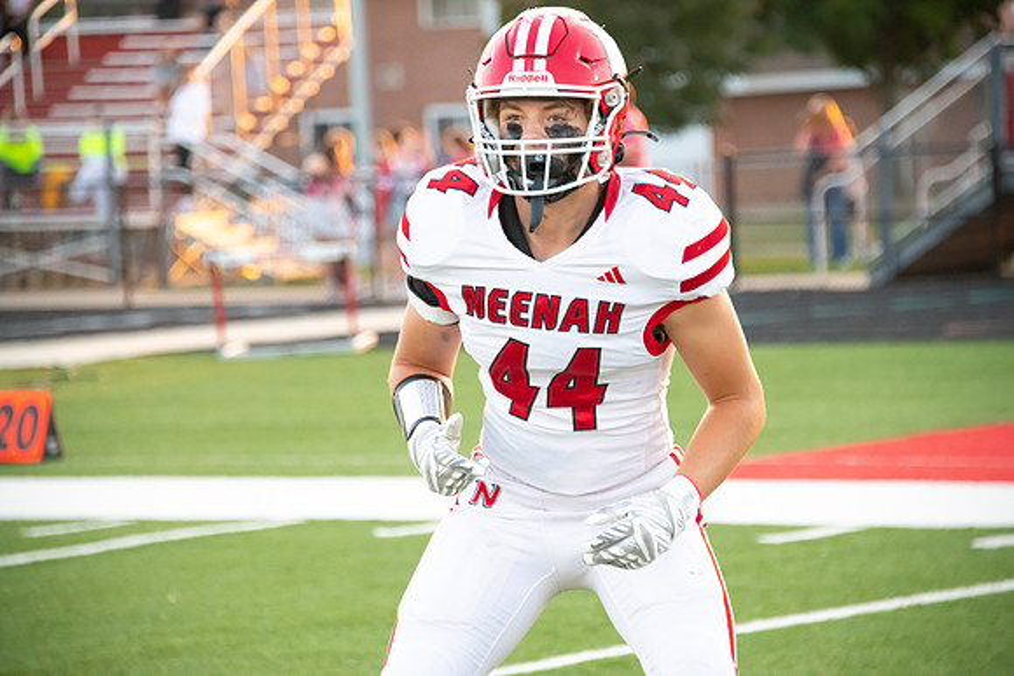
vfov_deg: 6.9
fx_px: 5634
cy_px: 338
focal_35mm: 200
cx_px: 507
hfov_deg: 10.3
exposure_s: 1/800
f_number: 5.6
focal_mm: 200
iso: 4000
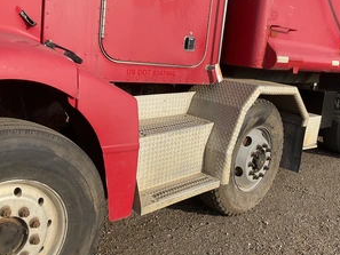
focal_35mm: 39
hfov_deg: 47.7
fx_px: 383
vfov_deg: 36.8
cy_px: 113
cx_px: 191
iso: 25
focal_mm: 3
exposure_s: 1/1121
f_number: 1.8
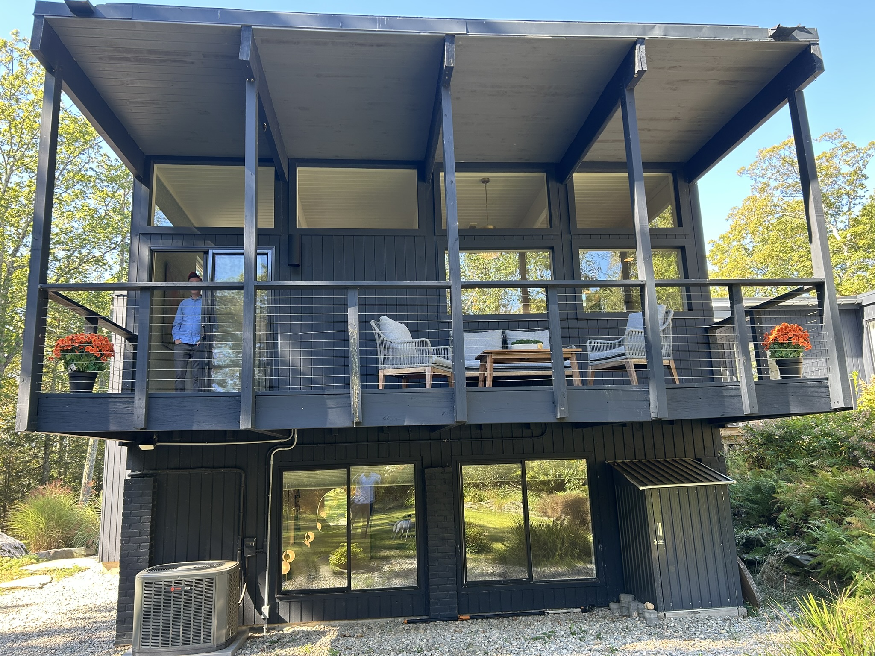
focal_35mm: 26
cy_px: 328
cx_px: 438
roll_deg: +1.8
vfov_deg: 53.1
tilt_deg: +12.1
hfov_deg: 67.3
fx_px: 657
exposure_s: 1/166
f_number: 1.5
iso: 64
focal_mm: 5.7
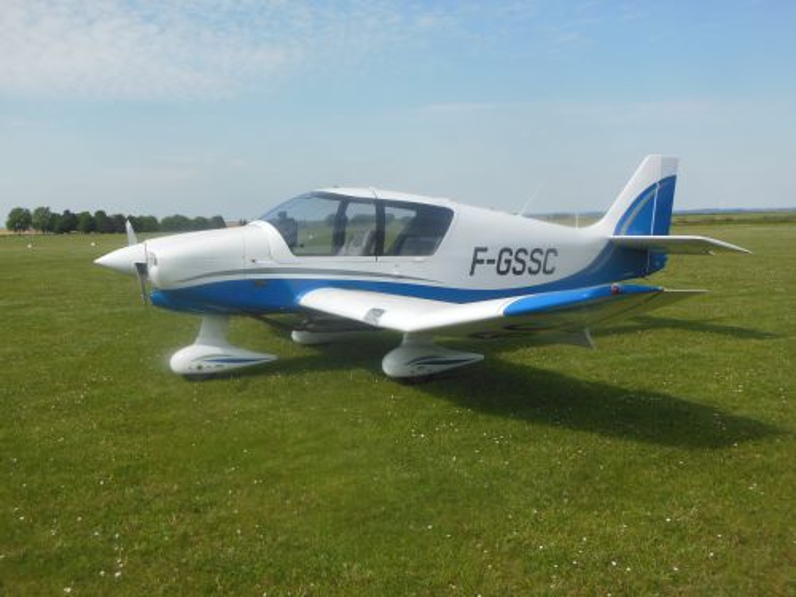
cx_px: 398
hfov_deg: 55.4
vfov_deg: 42.9
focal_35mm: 33
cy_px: 298
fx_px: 759
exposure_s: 1/1500
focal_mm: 6
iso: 125
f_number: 3.5
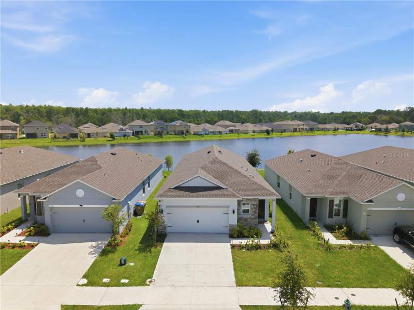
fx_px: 287
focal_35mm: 24
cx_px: 207
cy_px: 155
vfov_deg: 56.8
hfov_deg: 71.6
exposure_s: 1/40
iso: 120
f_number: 1.8
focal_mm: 8.7
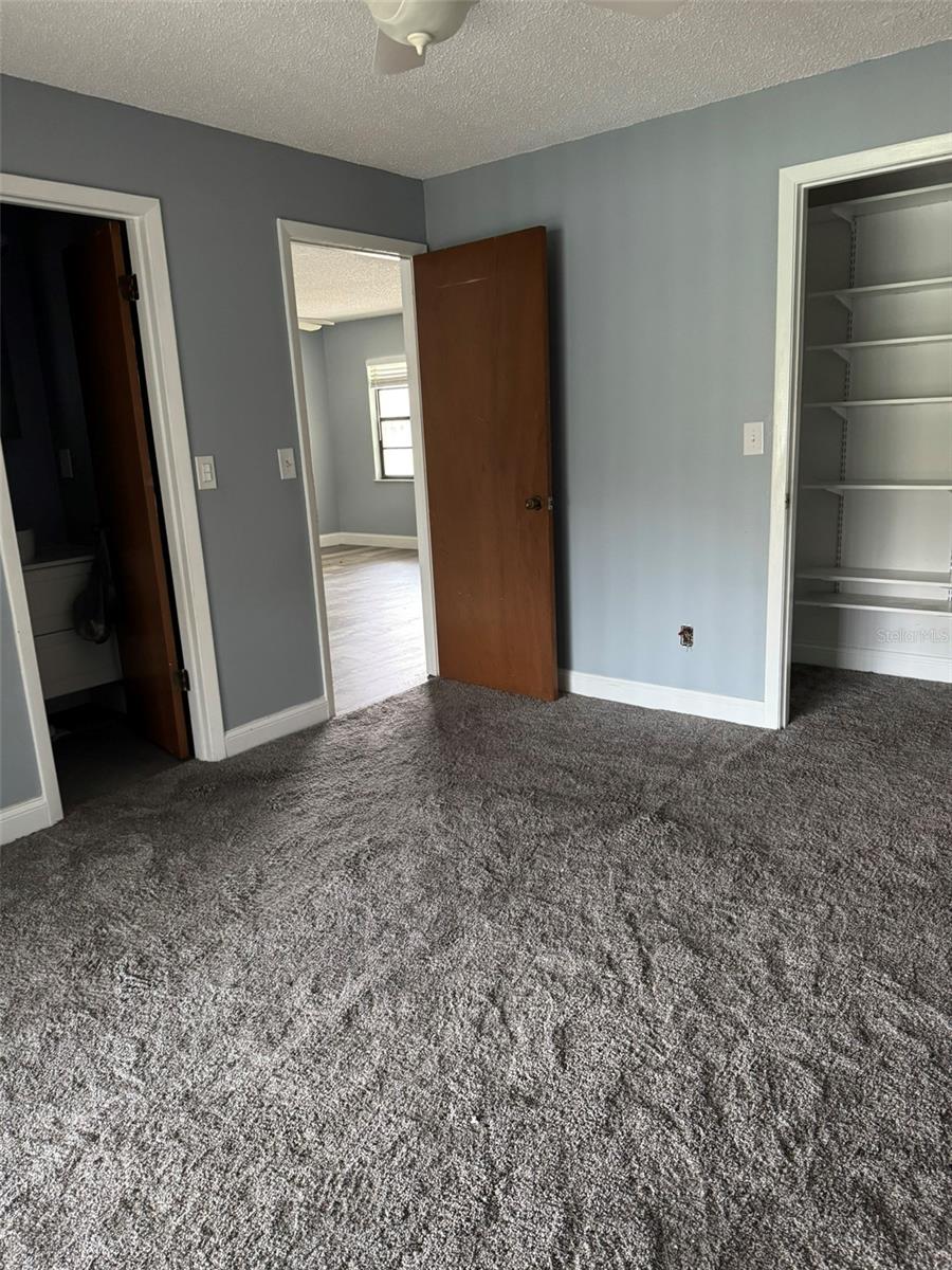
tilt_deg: -13.2
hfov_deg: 56.8
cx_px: 476
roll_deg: +3.2
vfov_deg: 71.6
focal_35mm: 24
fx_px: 880
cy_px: 635
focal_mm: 6.76
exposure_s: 1/60
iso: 500
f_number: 1.78
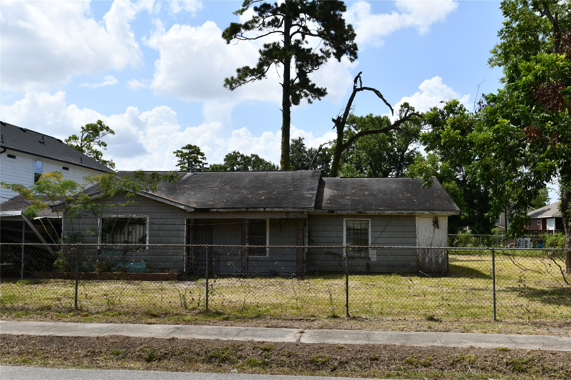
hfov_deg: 53.1
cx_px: 286
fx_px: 571
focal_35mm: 36
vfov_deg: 36.9
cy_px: 190
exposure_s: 1/2000
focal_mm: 30
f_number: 6.3
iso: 400
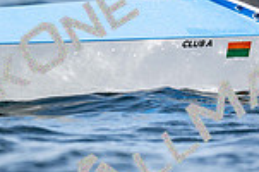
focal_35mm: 1541
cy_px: -37
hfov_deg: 1.3
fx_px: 11063
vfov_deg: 0.9
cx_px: 425
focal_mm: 400
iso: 360
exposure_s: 1/2500
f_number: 5.6
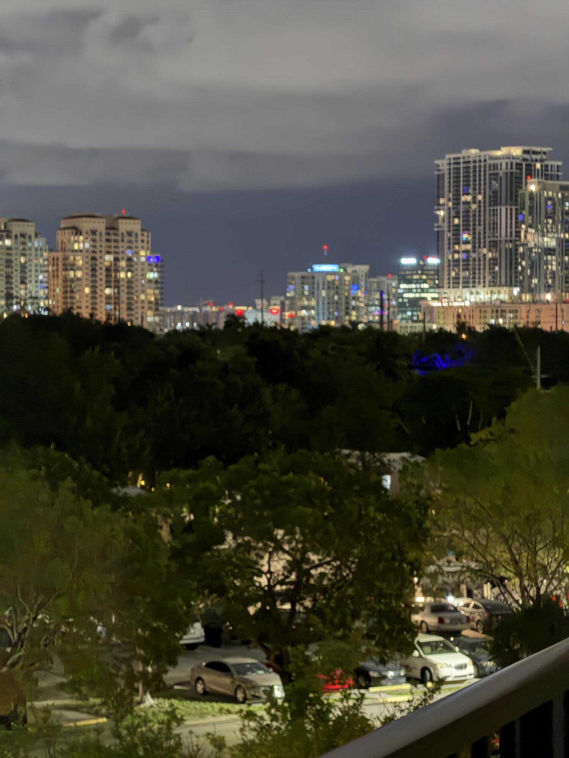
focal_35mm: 100
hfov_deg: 14.8
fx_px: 2192
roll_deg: +0.1
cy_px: 379
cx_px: 284
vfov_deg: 19.6
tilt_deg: -0.4
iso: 4000
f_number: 2.8
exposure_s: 1/7
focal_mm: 16.89
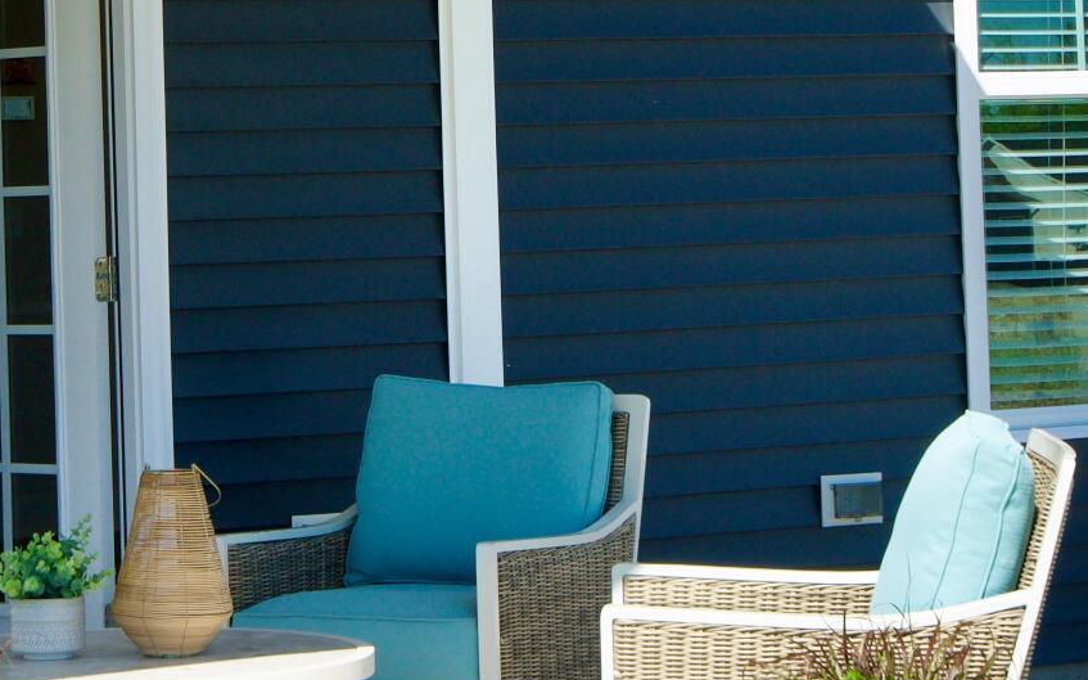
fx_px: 3854
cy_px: 68
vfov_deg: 10.0
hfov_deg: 16.0
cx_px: 245
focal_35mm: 130
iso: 200
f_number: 8
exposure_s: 1/500
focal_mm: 24
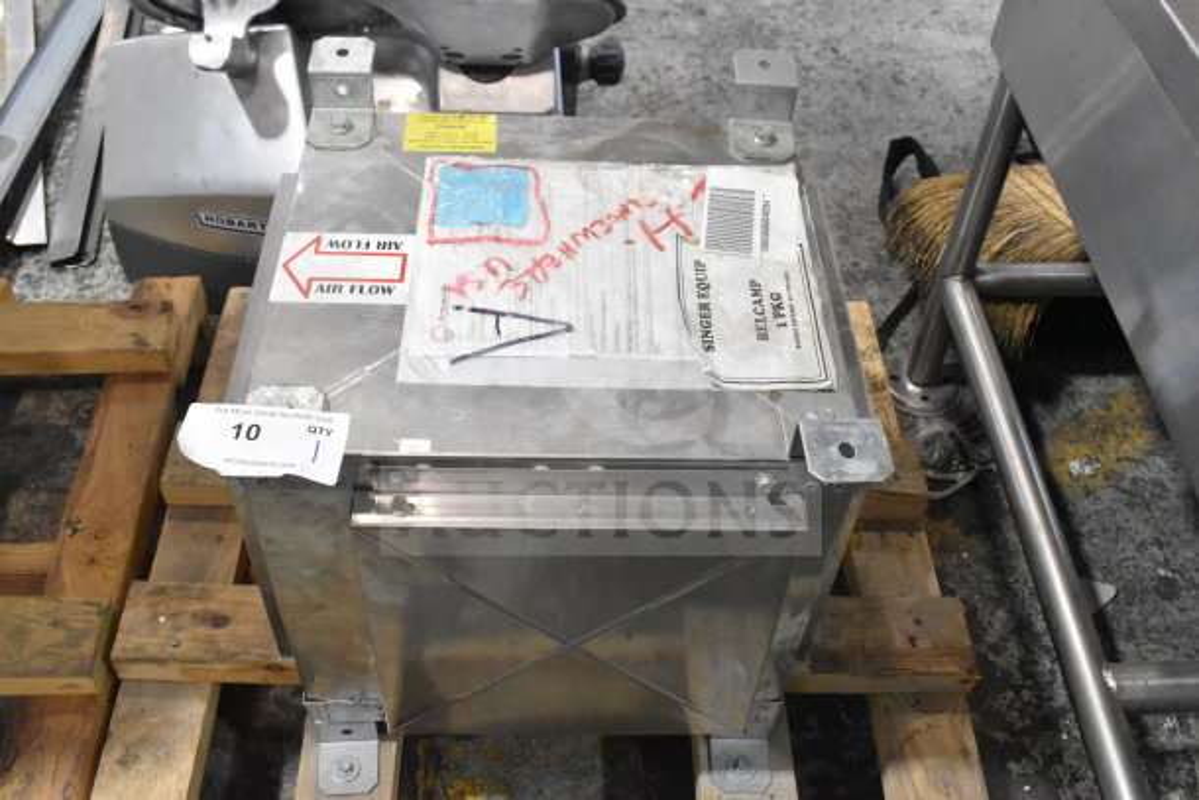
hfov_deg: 55.1
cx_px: 600
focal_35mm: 34
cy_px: 400
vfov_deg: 38.4
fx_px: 1149
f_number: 9
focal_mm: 23
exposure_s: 1/320
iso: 6400
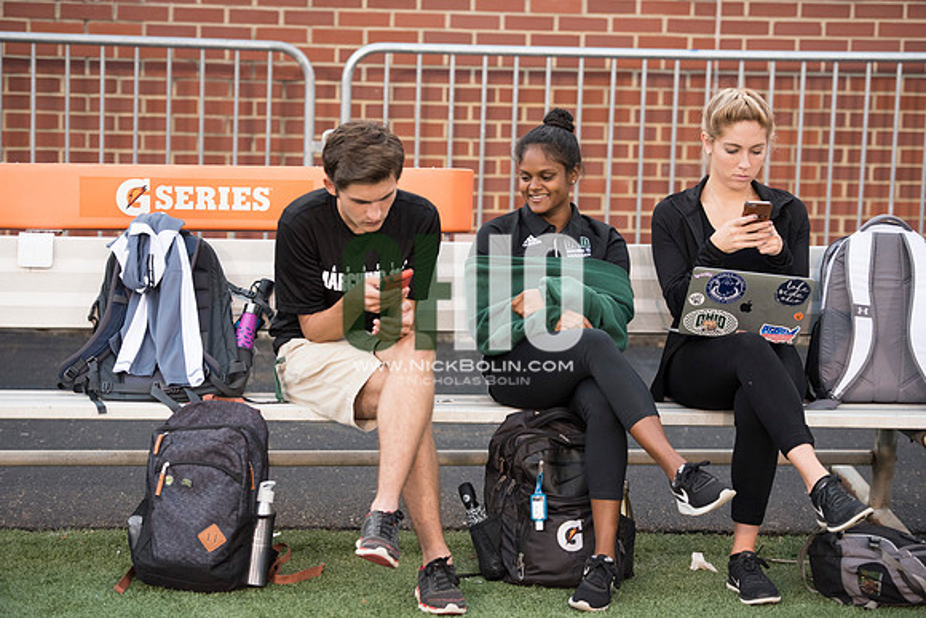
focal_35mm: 102
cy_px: 309
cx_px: 463
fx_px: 2624
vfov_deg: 13.4
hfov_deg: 20.0
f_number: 2.8
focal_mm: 102
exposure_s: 1/1250
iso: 1000
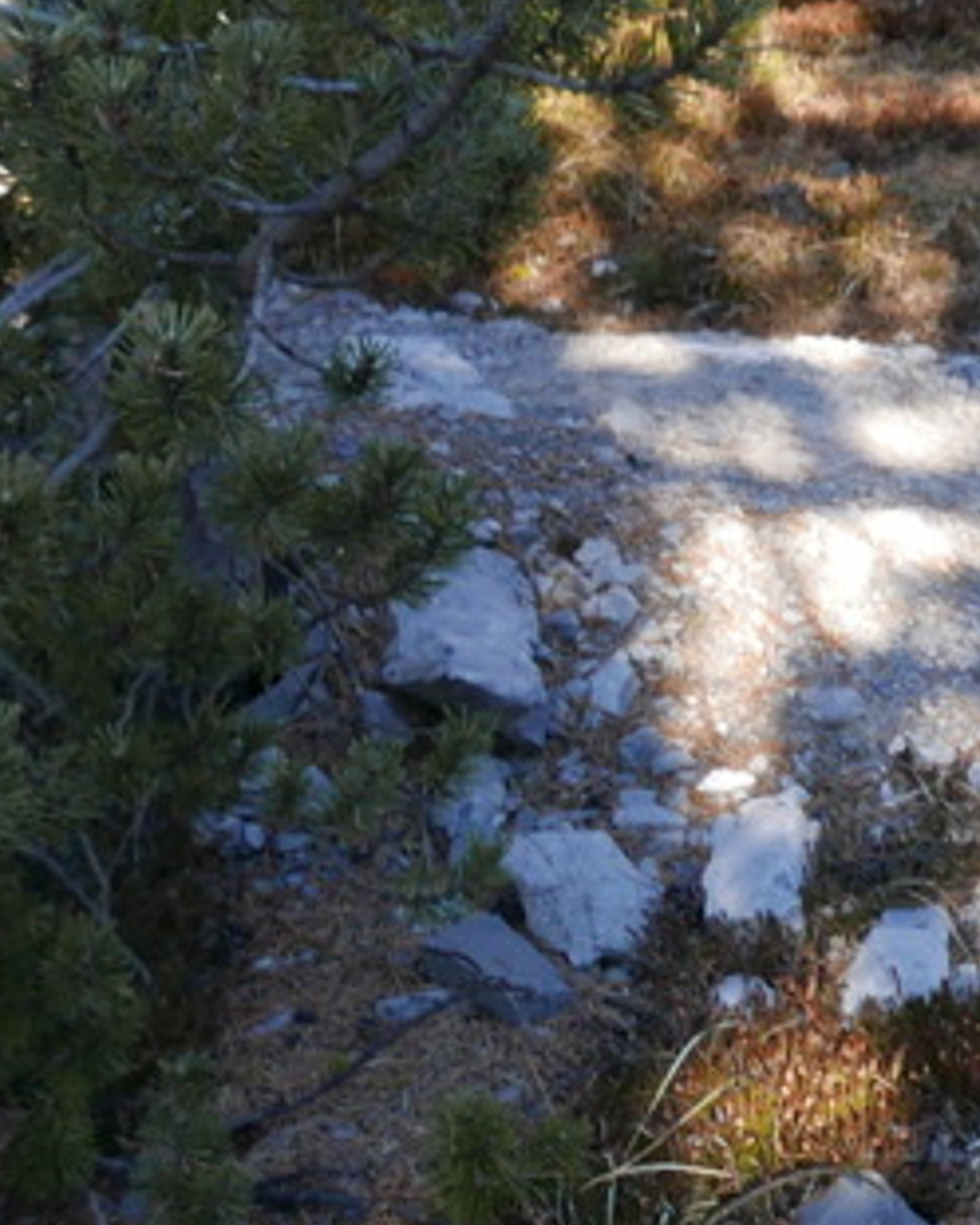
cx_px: 1954
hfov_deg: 14.6
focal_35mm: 87
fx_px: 3154
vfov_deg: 21.9
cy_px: 482
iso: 200
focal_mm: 10.9
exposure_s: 1/125
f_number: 4
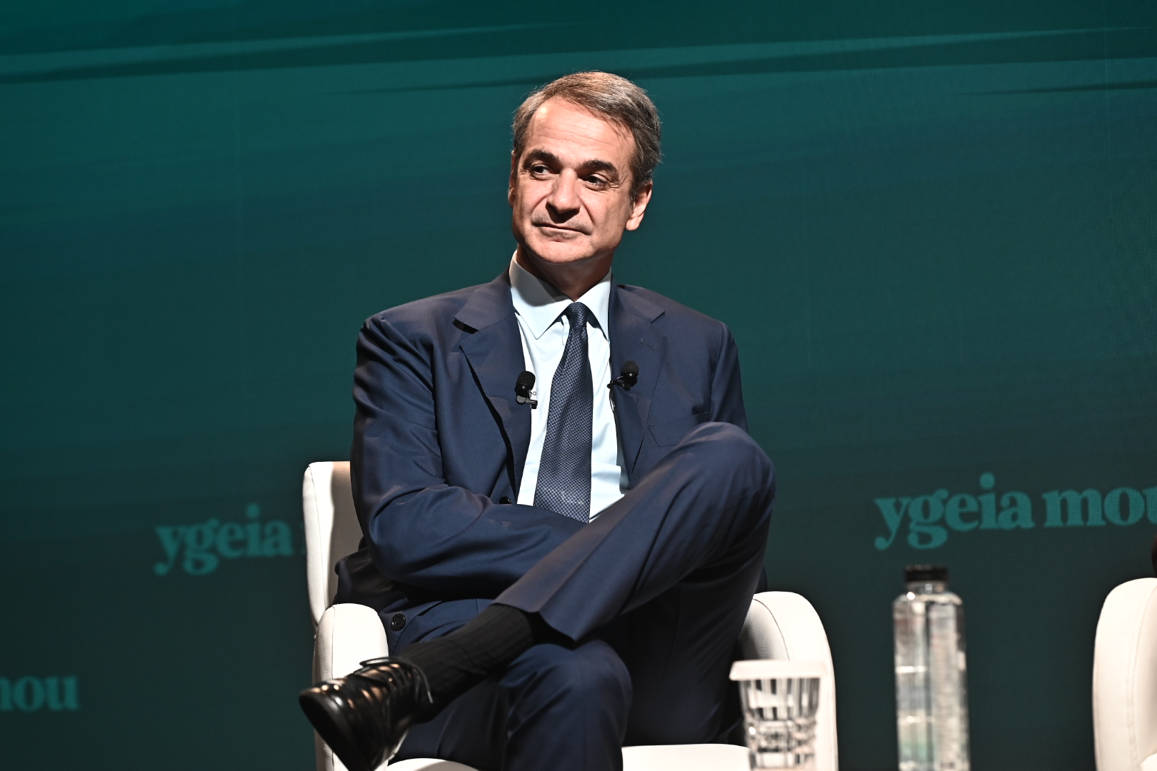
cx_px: 578
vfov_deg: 11.2
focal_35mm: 122
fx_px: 3921
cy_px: 386
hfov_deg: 16.8
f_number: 4
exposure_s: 1/125
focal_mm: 122
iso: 1000
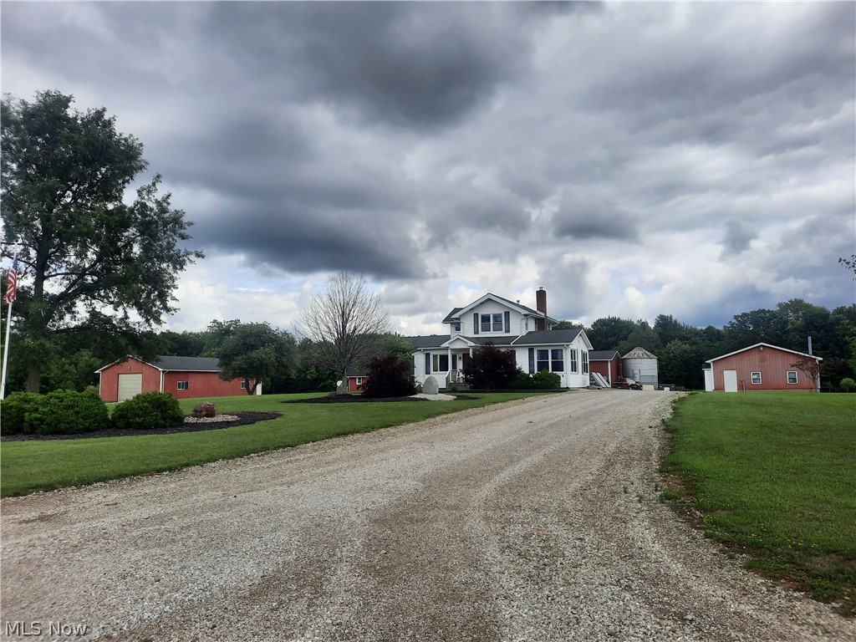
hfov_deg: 69.4
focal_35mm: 25
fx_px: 618
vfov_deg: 54.9
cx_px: 428
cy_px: 321
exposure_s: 1/1166
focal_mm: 4.6
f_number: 2
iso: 32
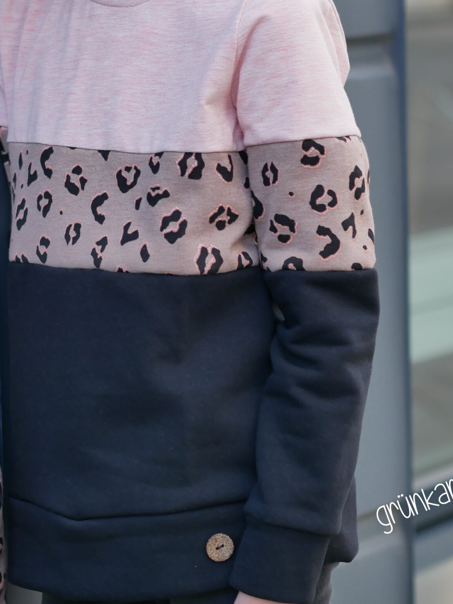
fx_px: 2598
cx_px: 226
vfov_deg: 13.2
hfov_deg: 10.0
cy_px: 172
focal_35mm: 149
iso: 200
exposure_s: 1/640
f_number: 1.8
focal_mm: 45
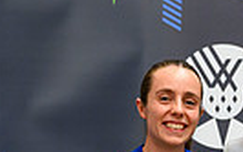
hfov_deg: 10.6
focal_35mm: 194
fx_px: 1284
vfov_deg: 6.5
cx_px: 289
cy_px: 332
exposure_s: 1/250
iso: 4000
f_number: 3.5
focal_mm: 35
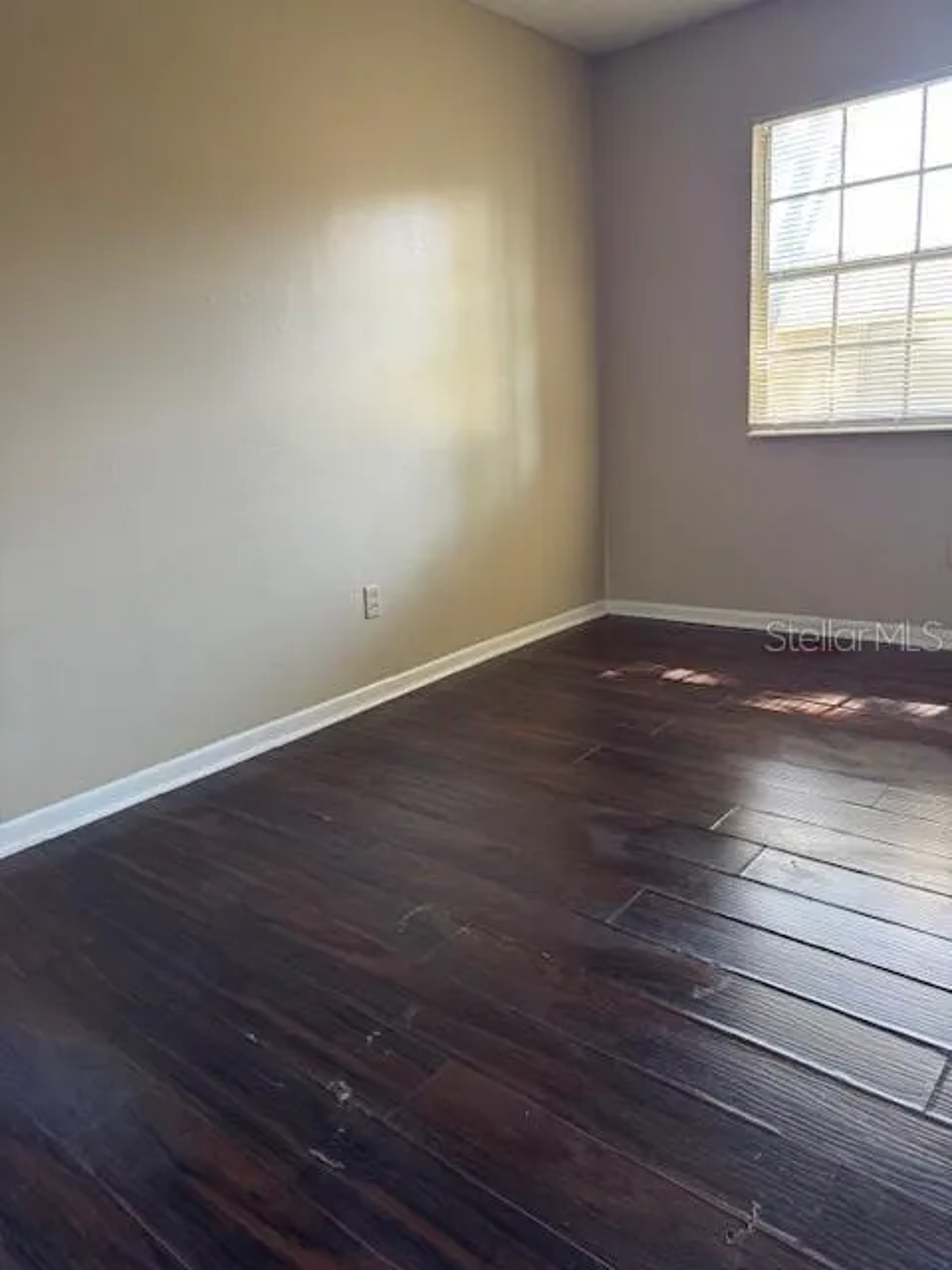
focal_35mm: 24
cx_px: 476
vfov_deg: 71.6
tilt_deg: -15.4
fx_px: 880
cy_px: 635
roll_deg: +3.9
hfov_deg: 56.8
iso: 320
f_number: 1.78
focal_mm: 6.76
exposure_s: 1/60
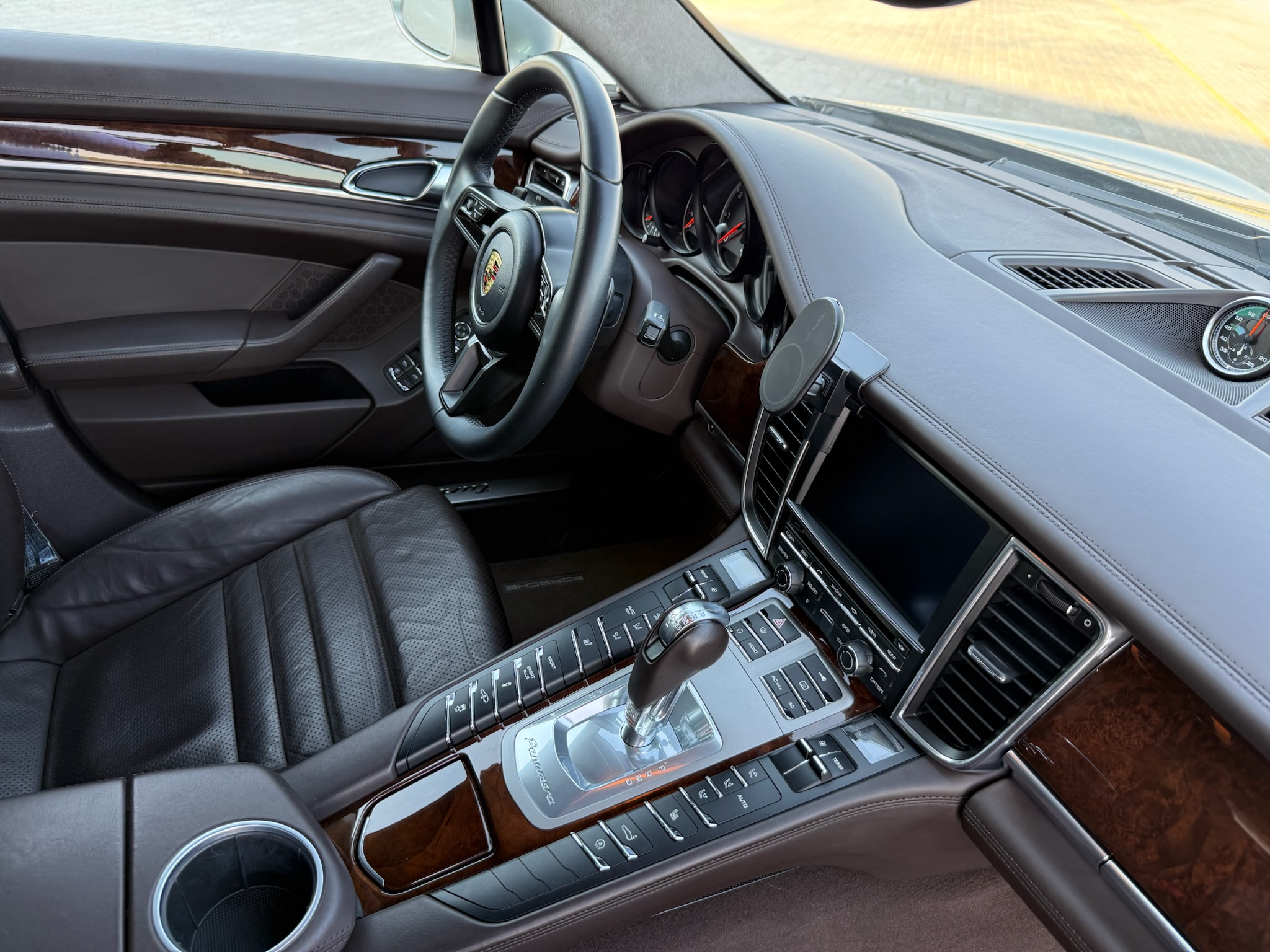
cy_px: 476
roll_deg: -10.5
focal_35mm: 24
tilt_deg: -33.9
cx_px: 635
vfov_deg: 56.8
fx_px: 881
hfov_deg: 71.6
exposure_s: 1/121
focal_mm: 6.76
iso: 125
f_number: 1.78
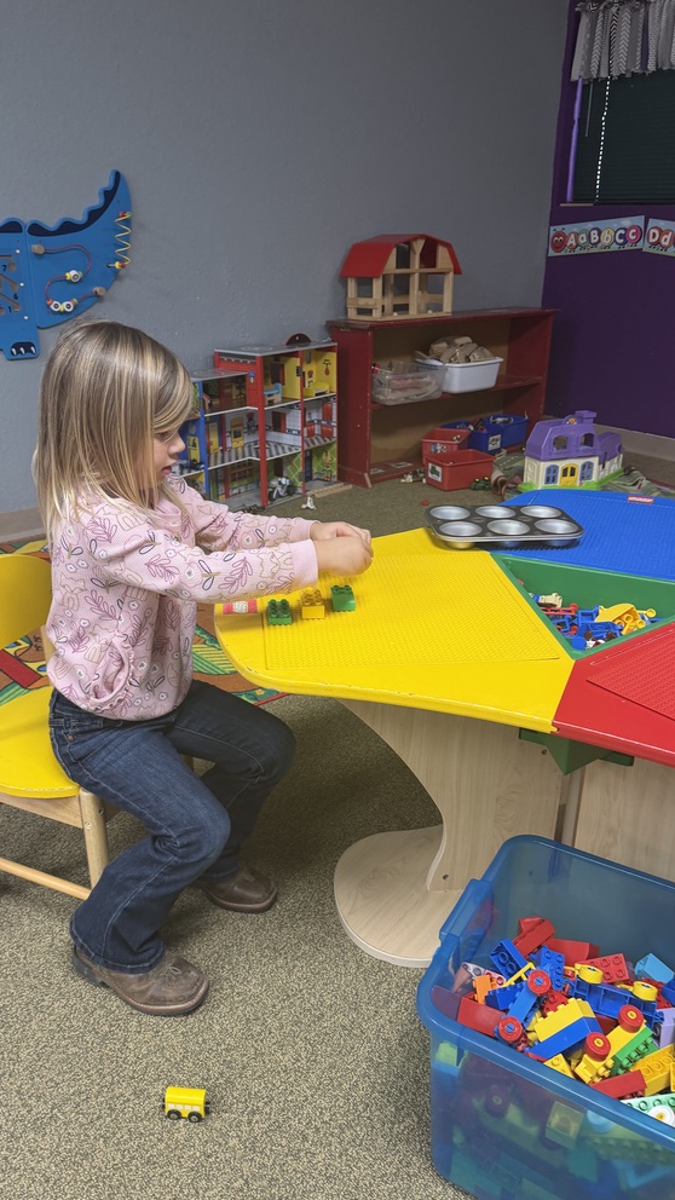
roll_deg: -1.0
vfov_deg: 69.8
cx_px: 333
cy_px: 585
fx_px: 859
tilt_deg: -23.6
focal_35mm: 27
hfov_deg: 42.9
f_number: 1.78
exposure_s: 1/60
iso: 160
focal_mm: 6.76
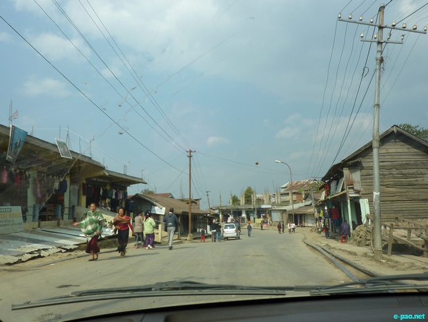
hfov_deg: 69.4
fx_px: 309
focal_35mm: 25
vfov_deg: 54.9
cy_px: 161
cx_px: 214
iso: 80
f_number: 4.5
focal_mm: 4.1
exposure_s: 1/500
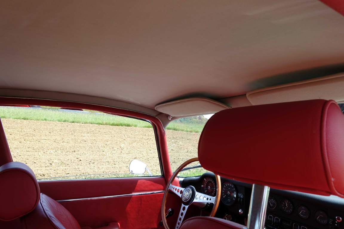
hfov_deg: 73.7
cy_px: 114
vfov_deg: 53.1
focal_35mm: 24
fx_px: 229
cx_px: 172
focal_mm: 8.8
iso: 125
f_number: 4
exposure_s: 1/250
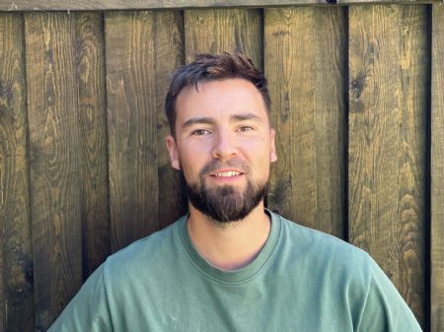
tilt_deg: -2.6
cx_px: 222
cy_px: 166
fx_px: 333
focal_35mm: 26
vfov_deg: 53.0
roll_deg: +1.7
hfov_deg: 67.3
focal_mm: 4.2
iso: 32
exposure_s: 1/151
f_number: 1.6
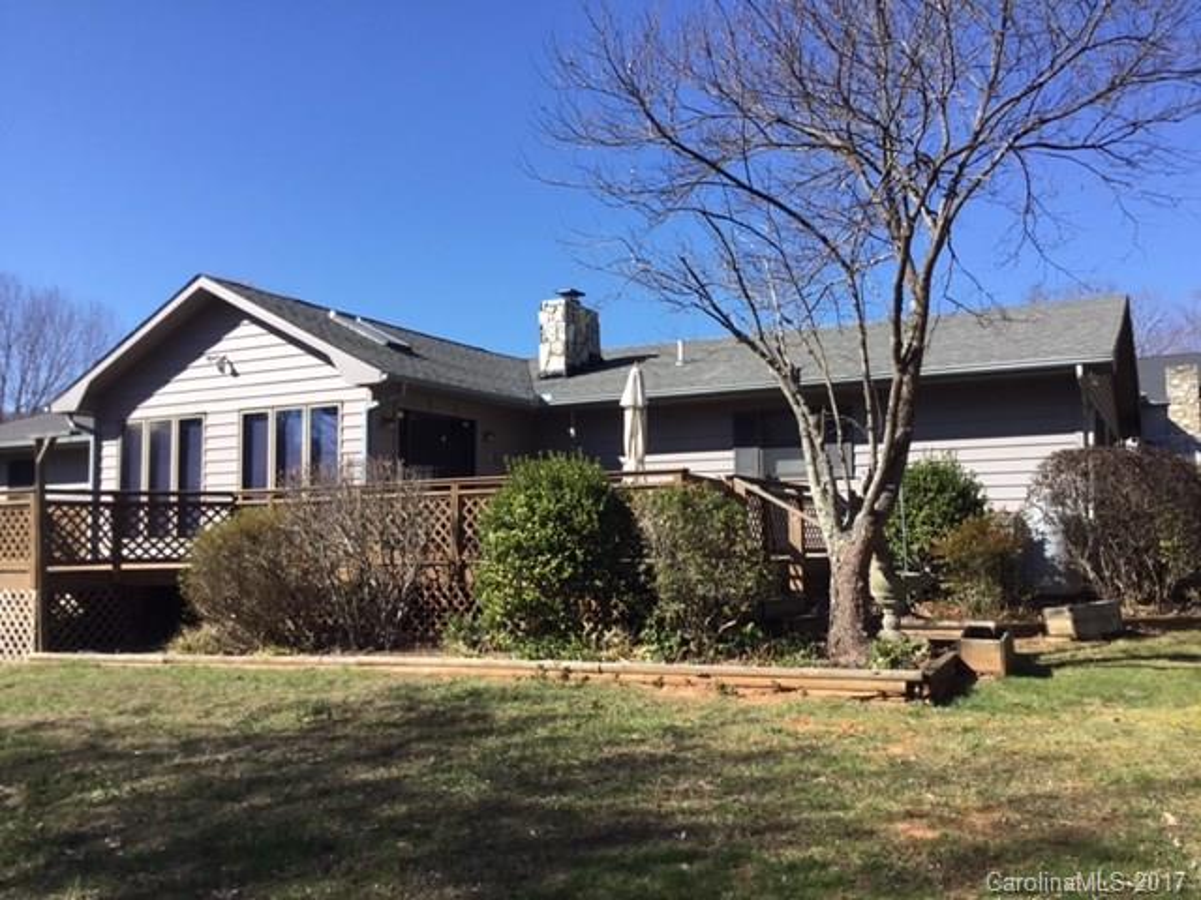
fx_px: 1076
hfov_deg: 58.4
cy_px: 450
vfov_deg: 45.4
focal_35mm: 31
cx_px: 600
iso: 25
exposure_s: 1/776
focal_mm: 3.3
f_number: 2.4
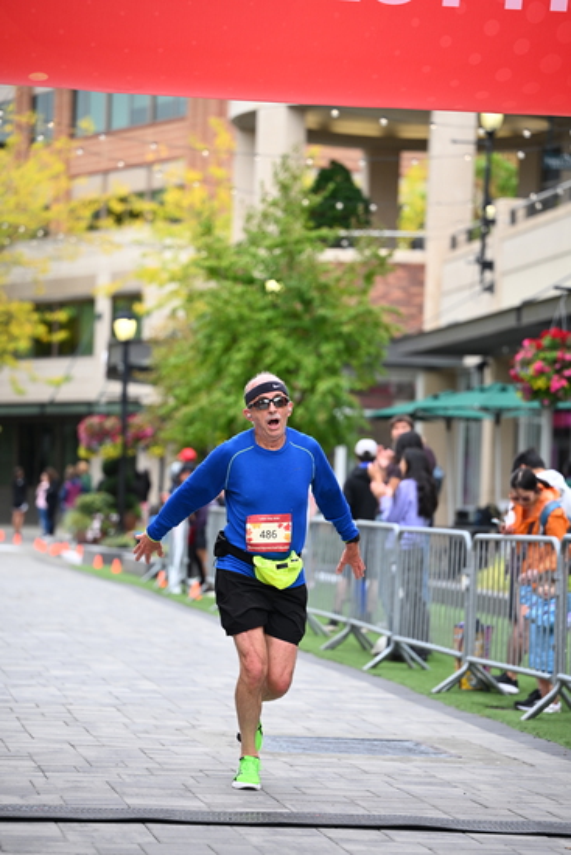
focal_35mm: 115
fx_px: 2734
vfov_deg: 17.8
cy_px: 428
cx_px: 286
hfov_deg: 11.9
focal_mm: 115
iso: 800
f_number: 2.8
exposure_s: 1/2000
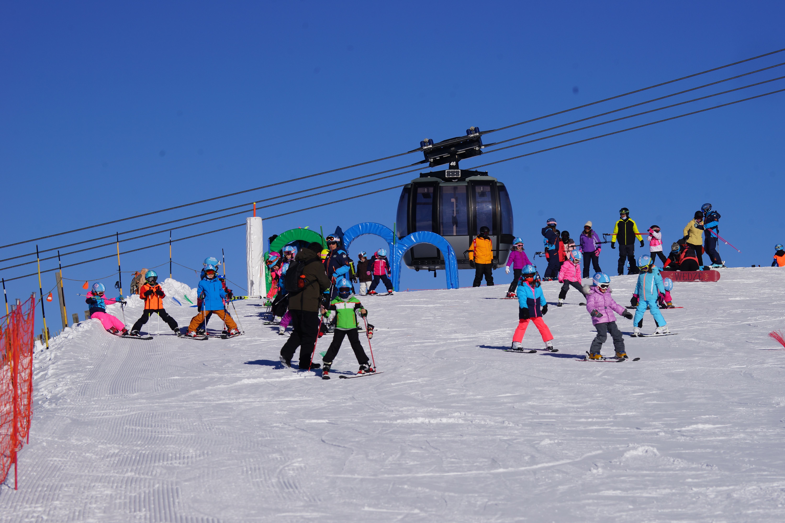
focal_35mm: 140
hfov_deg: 14.7
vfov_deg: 9.8
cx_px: 392
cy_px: 262
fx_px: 3053
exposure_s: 1/400
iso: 100
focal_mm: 140
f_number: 13
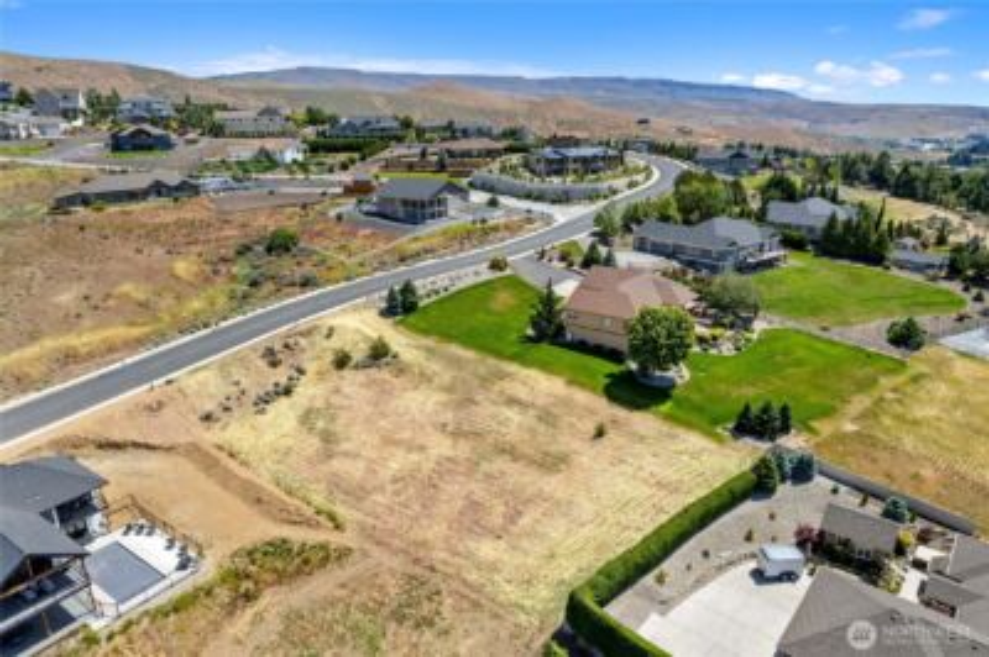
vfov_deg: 57.1
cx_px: 494
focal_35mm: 22
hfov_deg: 78.6
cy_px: 328
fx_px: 604
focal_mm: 8.38
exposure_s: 1/1600
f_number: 2.8
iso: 100
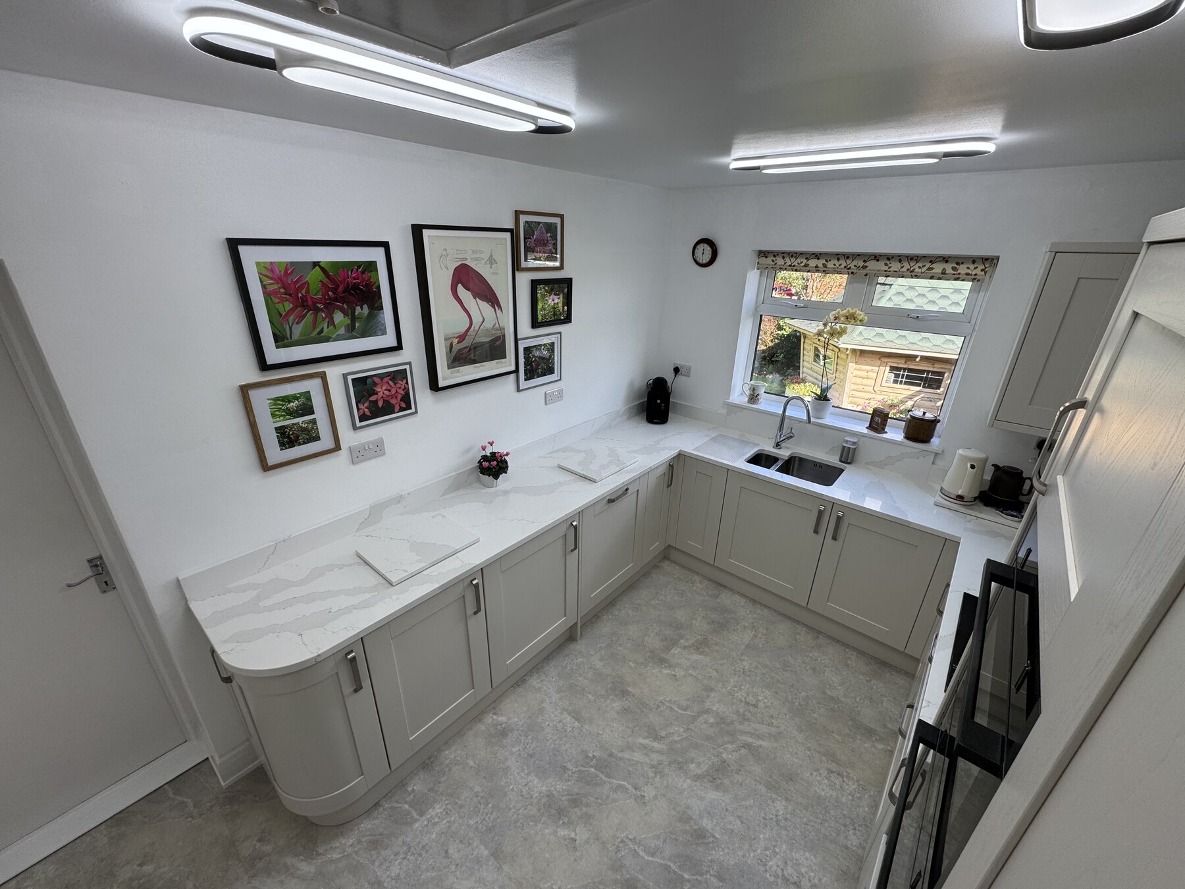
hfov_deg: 102.1
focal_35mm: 14
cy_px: 444
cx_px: 592
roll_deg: -1.5
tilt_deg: -22.4
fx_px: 479
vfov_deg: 85.7
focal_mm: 2.22
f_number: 2.2
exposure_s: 1/147
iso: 40
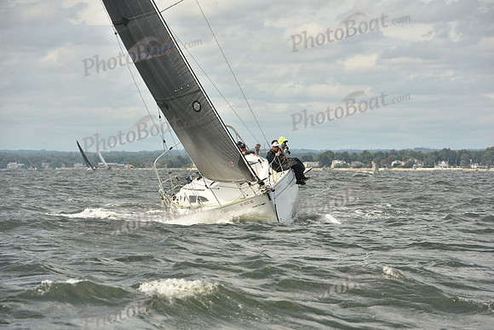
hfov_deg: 10.3
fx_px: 2745
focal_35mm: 200
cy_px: 165
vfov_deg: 6.9
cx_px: 247
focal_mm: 200
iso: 250
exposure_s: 1/800
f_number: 9
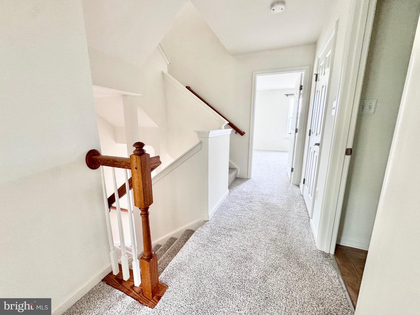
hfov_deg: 102.1
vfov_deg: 85.7
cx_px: 210
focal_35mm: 14
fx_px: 170
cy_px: 158
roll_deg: +0.9
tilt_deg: -11.1
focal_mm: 2.22
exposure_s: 1/99
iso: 200
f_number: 2.2
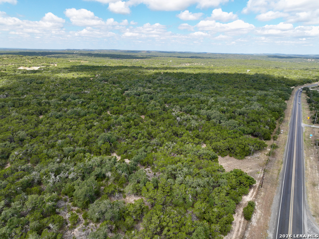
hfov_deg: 71.6
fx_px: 221
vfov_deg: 56.8
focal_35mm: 24
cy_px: 120
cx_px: 160
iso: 100
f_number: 2.8
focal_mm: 12.29
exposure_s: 1/60
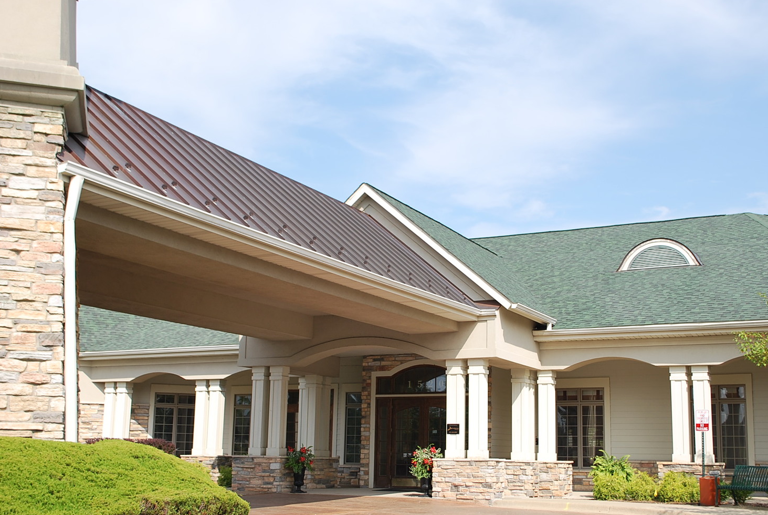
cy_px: 270
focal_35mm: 43
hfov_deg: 45.3
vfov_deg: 31.3
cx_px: 419
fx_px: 919
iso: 100
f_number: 8
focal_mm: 26
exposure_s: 1/250
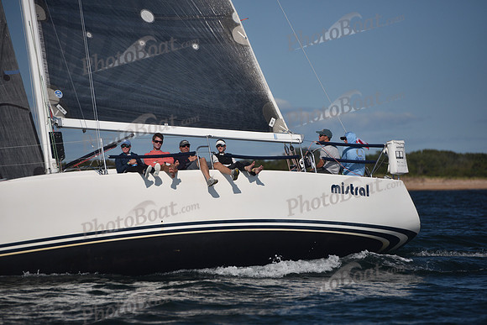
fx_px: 2706
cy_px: 162
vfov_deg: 6.9
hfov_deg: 10.3
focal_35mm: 200
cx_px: 244
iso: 250
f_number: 4
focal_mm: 200
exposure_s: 1/4000
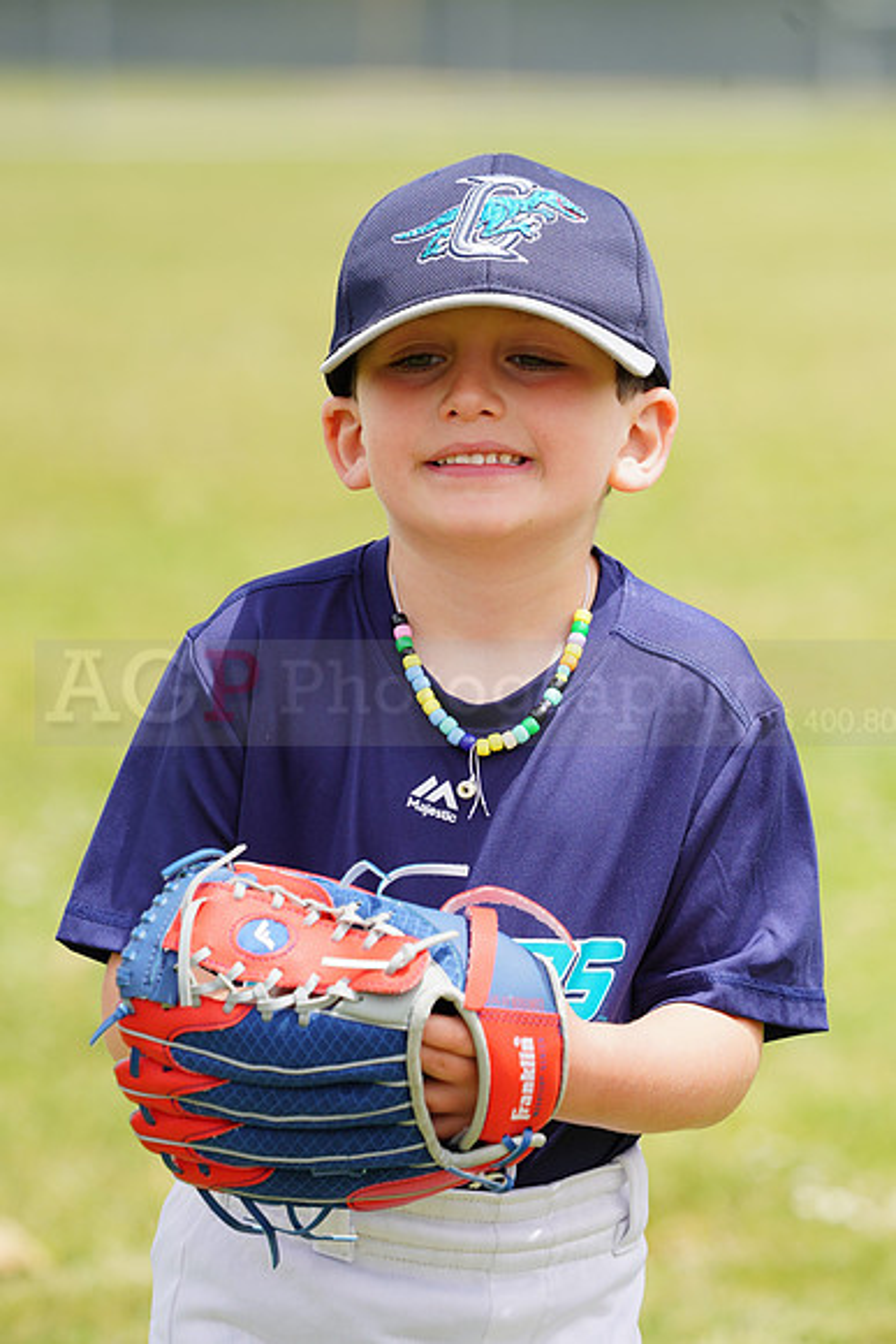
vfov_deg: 7.4
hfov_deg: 4.9
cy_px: 672
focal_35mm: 279
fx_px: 10409
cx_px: 448
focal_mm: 279
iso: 100
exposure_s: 1/250
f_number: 8
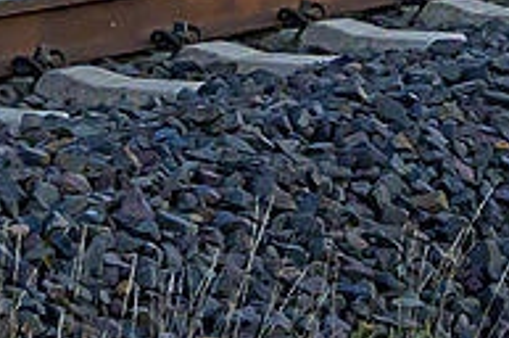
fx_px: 3827
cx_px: 636
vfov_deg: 4.8
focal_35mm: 271
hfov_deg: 7.5
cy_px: -628
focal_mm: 29
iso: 800
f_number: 6.7
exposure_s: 1/1000
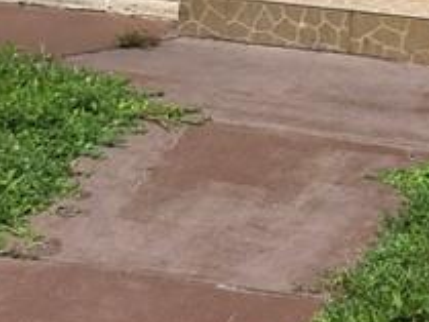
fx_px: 2182
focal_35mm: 176
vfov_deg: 8.0
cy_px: -357
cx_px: 279
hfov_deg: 11.2
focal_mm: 6.3
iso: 64
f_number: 1.7
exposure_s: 1/7944
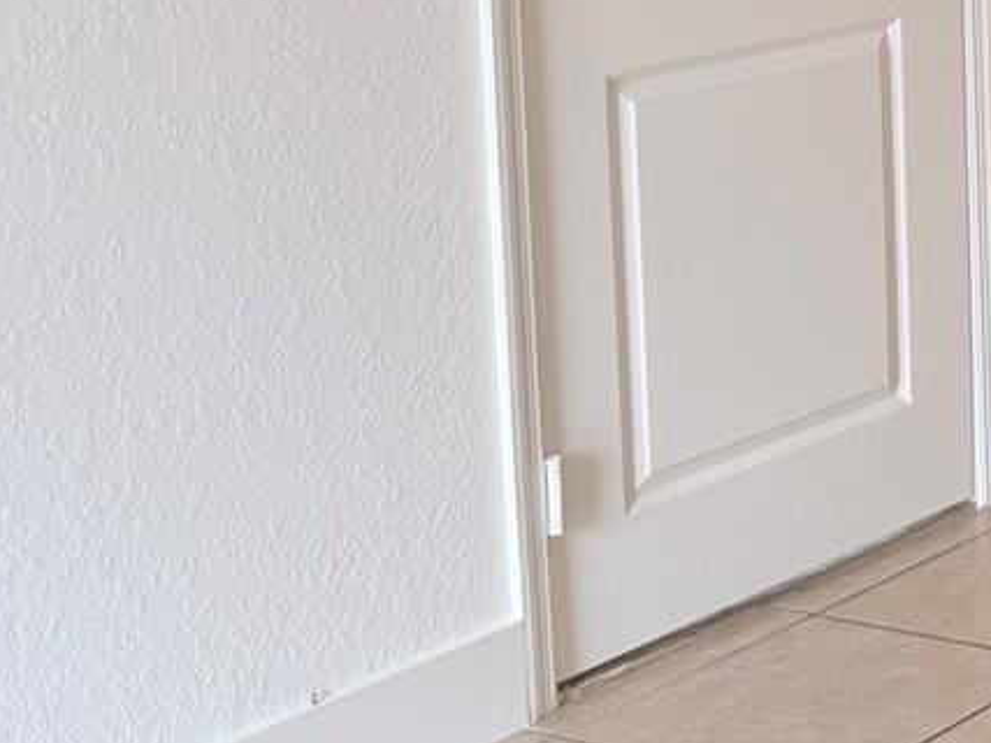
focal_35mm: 90
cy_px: -186
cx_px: 1792
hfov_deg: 17.6
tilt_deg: -4.2
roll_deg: +0.2
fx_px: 2576
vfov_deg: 15.7
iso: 50
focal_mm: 6.76
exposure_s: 1/120
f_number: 1.78
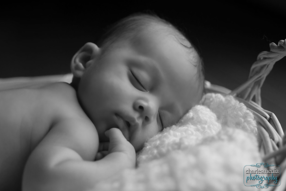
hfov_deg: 22.4
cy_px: 96
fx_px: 723
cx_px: 142
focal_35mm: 91
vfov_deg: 15.0
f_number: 3.2
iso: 400
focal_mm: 60
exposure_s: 1/250
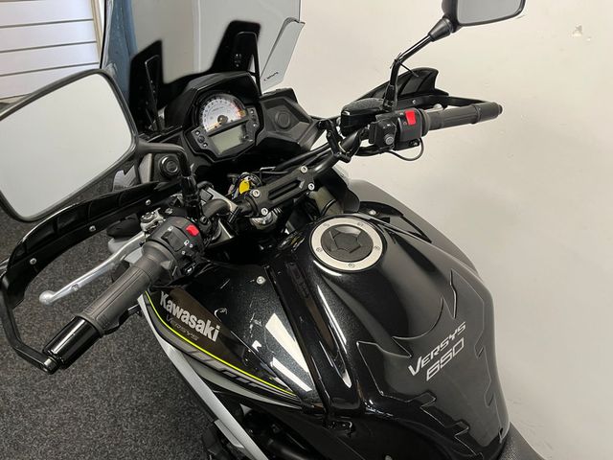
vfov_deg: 53.1
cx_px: 306
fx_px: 460
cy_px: 230
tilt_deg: -37.3
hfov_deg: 67.3
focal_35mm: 26
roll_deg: -6.7
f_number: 1.6
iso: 125
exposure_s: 1/50
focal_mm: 5.1
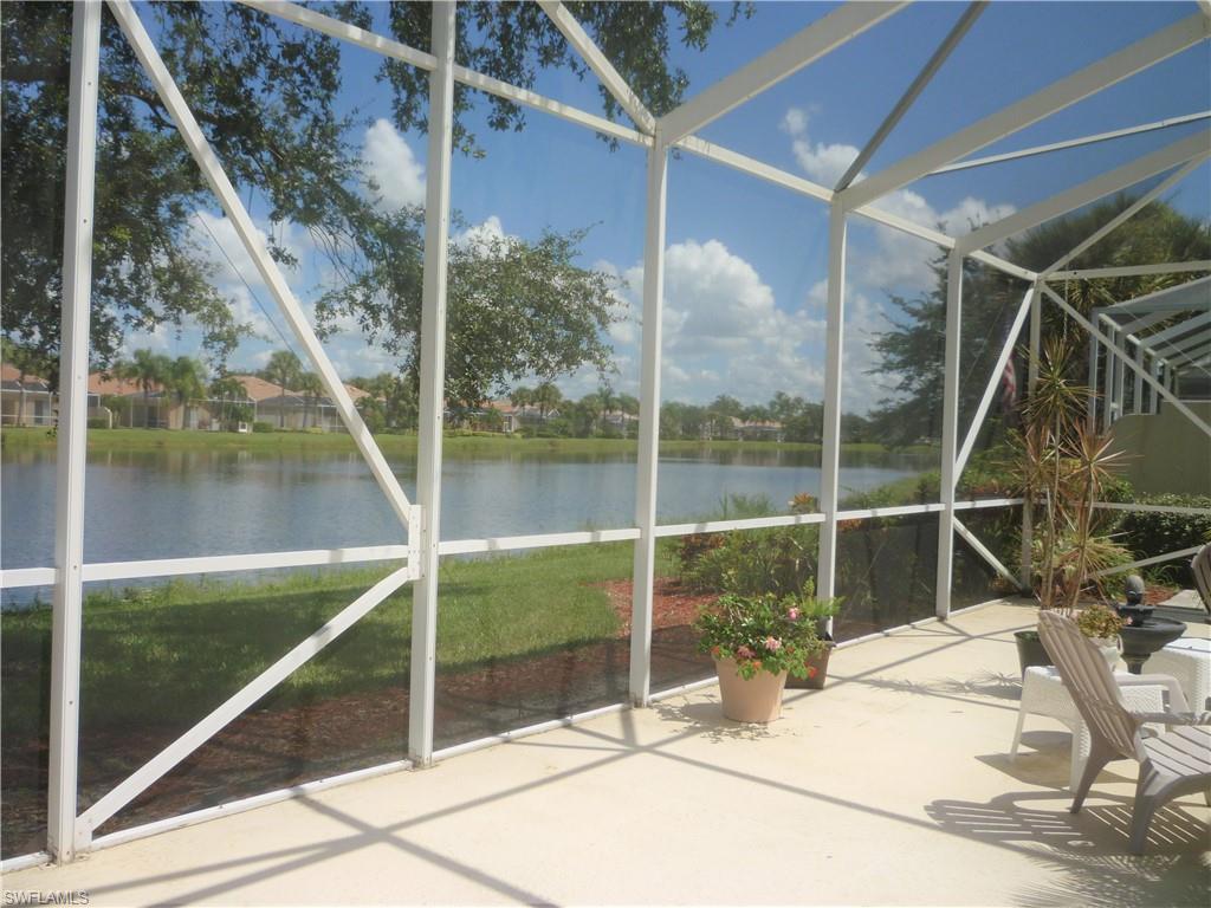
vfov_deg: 48.2
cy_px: 454
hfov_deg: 61.7
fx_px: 1015
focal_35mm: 29
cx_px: 606
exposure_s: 1/800
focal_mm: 5.2
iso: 100
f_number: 4
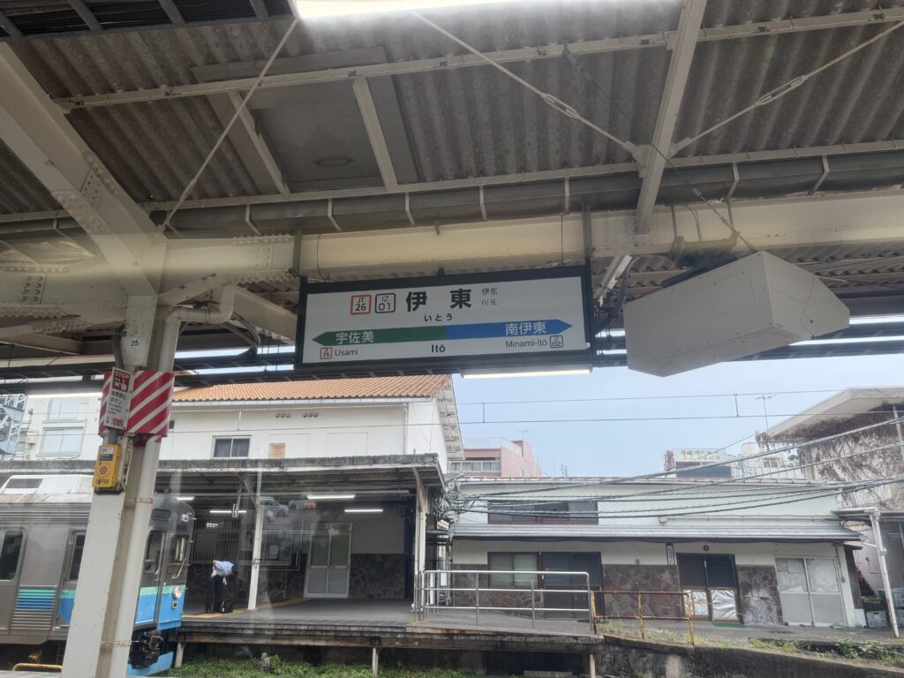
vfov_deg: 56.8
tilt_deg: +19.3
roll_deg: -0.2
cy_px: 339
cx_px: 452
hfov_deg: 71.6
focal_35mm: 24
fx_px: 627
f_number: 1.78
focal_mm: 6.76
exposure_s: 1/580
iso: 80
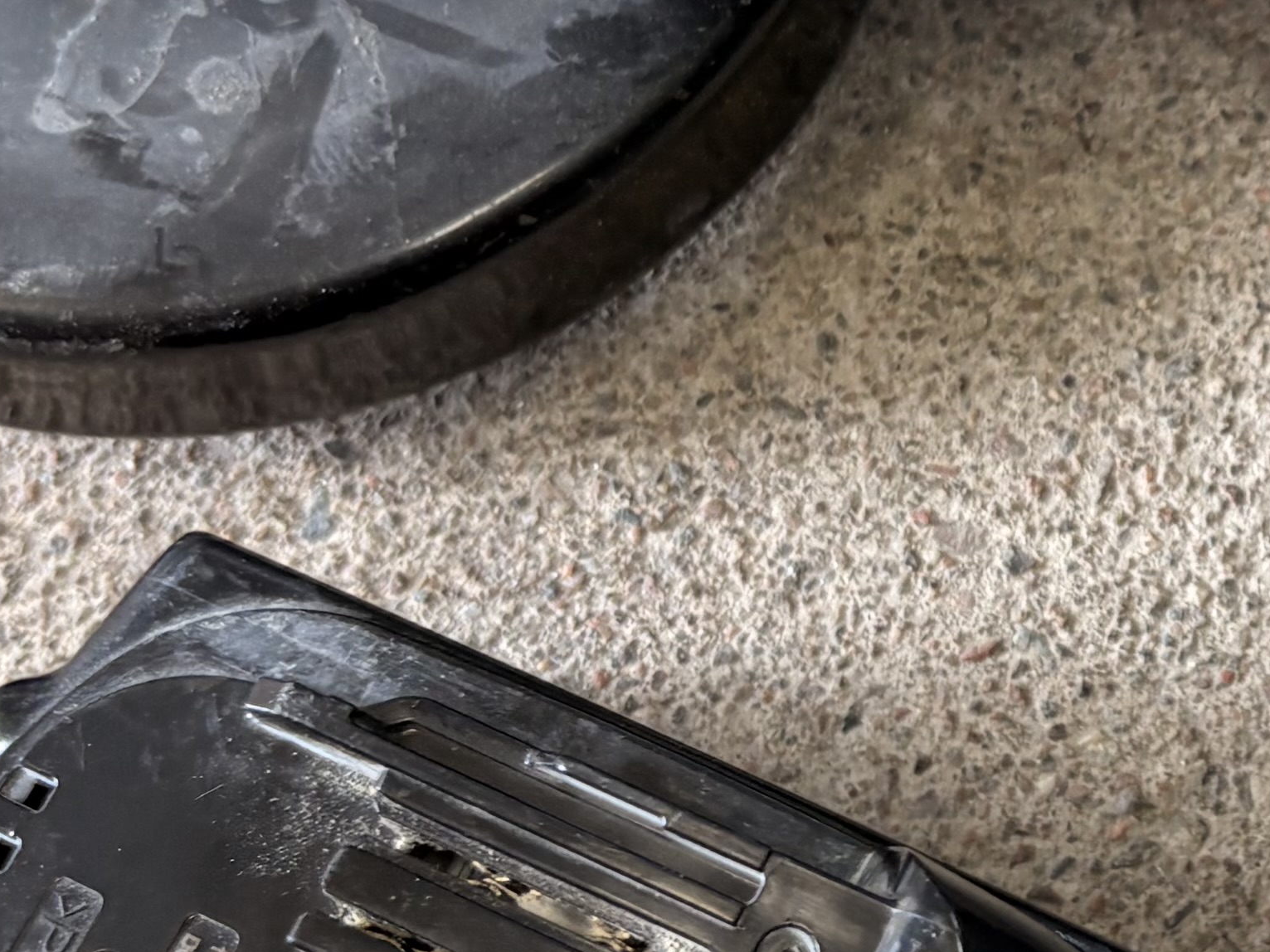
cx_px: 1445
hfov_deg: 19.3
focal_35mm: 97
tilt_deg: -64.4
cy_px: 231
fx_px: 3558
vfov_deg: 15.2
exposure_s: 1/100
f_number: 1.6
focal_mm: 5.96
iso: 100
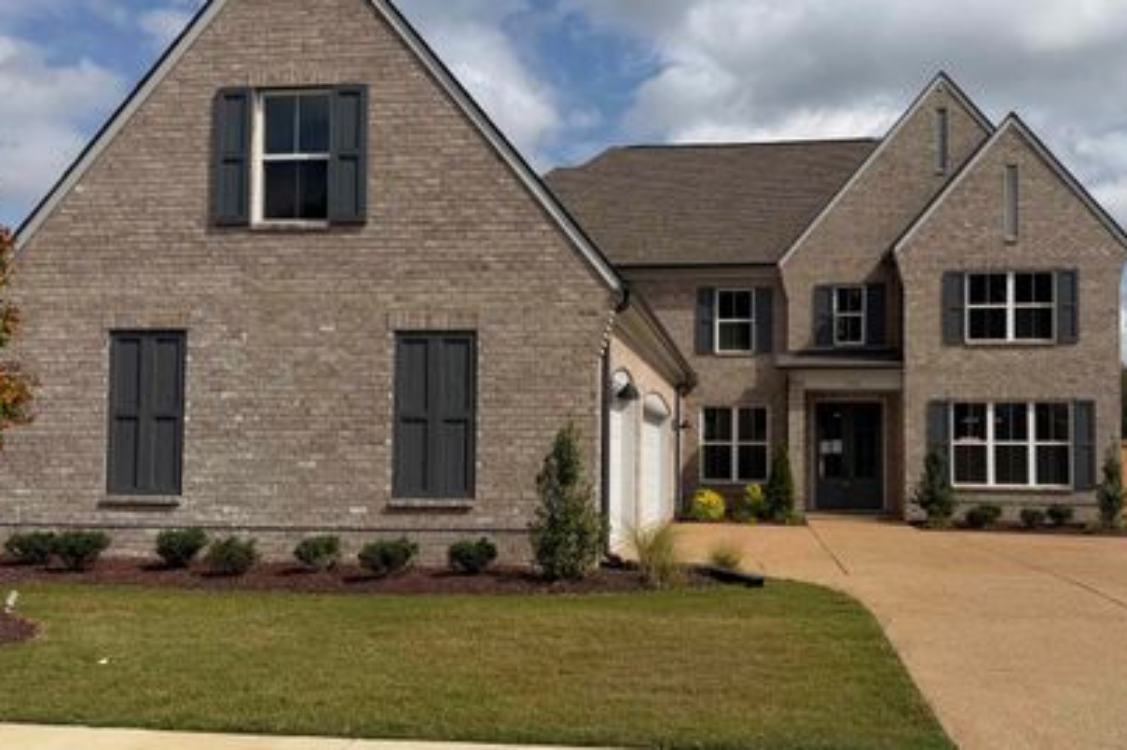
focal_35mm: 31
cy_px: 427
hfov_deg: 60.0
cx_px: 657
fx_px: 970
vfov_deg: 42.2
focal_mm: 6.76
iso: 80
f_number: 1.78
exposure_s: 1/9091
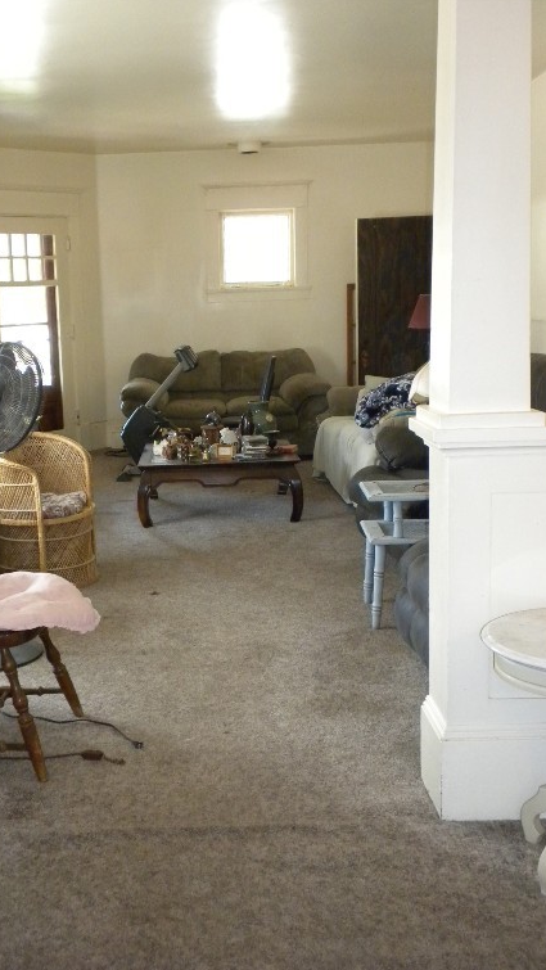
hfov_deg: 28.9
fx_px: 1055
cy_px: 486
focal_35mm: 41
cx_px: 190
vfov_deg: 49.4
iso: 400
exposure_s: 1/36.5
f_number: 3.5
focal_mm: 6.6
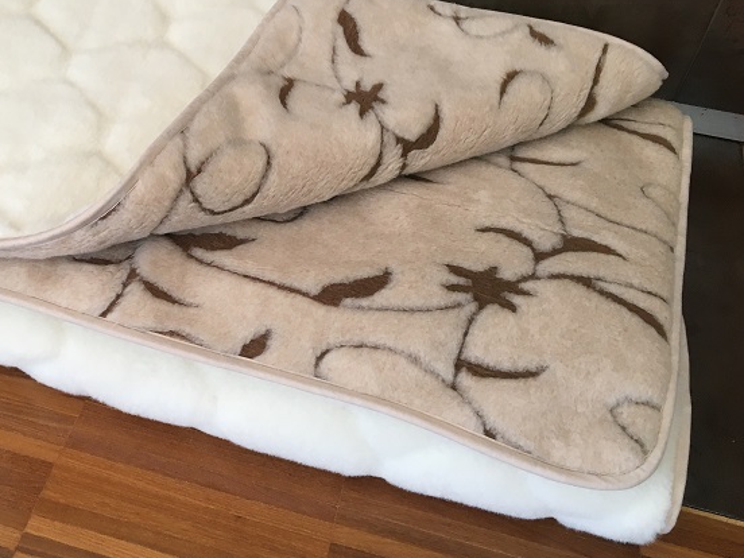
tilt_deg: -48.8
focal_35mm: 42
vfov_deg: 34.3
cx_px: 226
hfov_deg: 43.9
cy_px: 236
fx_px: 903
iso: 50
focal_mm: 4.15
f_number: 2.2
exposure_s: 1/33
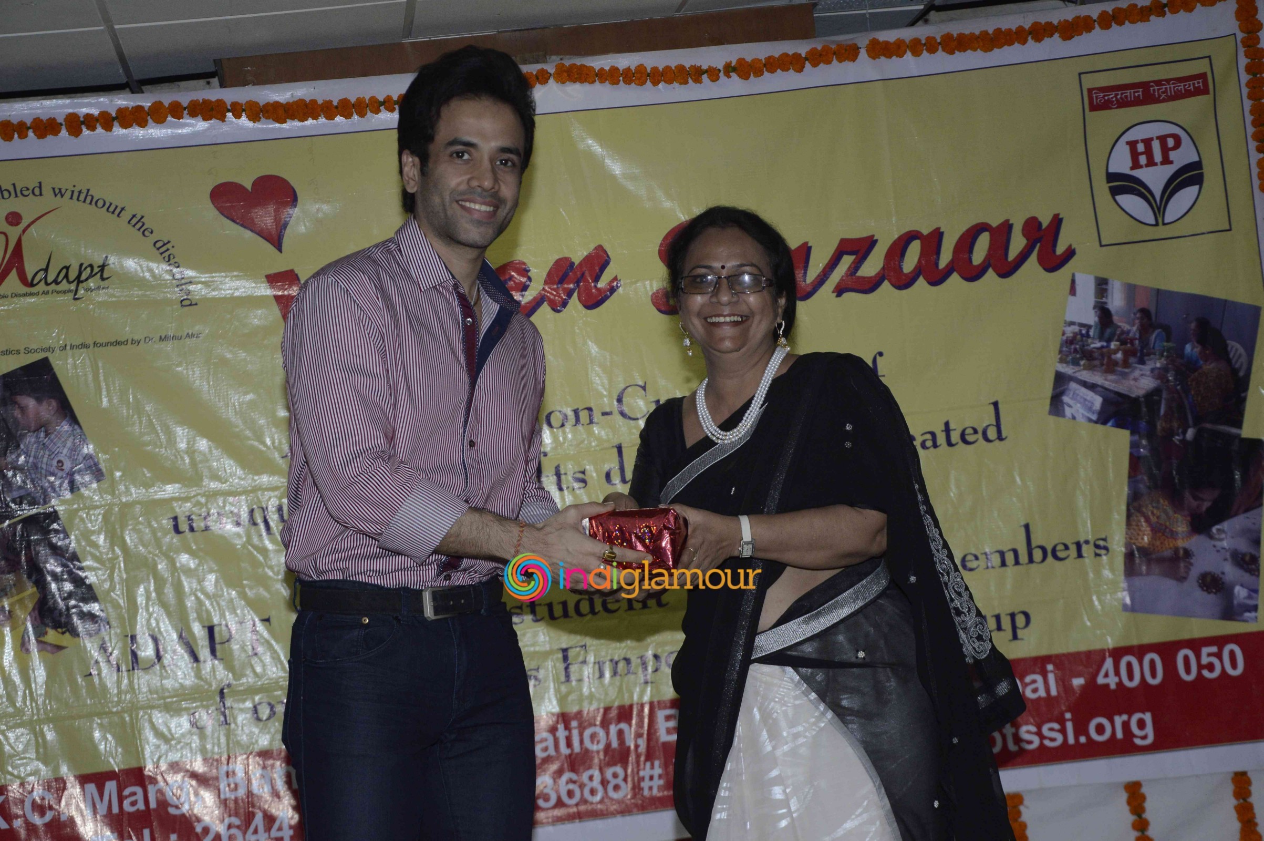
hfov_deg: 23.4
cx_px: 632
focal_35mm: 87
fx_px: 3052
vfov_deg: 15.7
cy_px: 420
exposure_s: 1/160
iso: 800
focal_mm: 58
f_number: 7.1
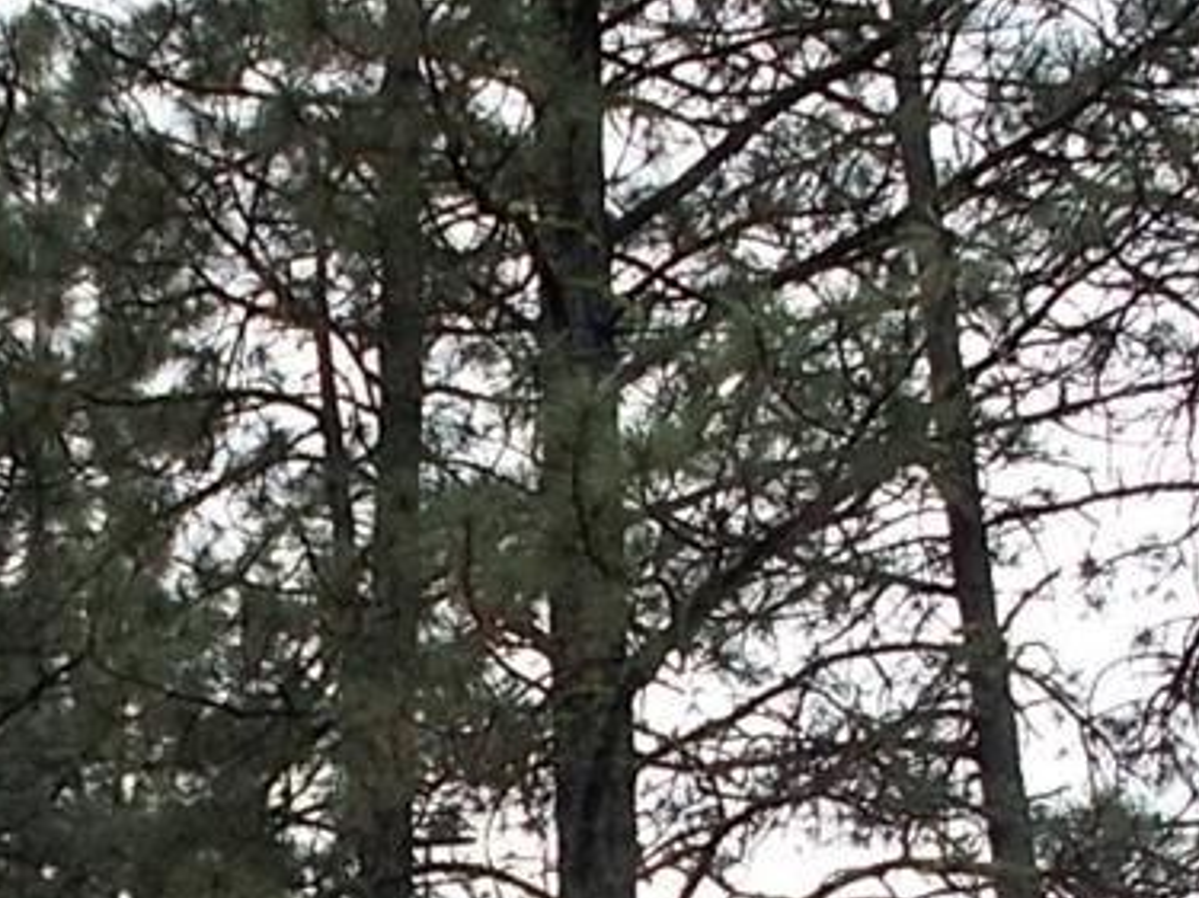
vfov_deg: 13.8
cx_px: 259
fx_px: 3601
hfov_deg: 18.7
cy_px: 1074
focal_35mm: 104
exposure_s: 1/100
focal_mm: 4.6
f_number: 3.2
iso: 80
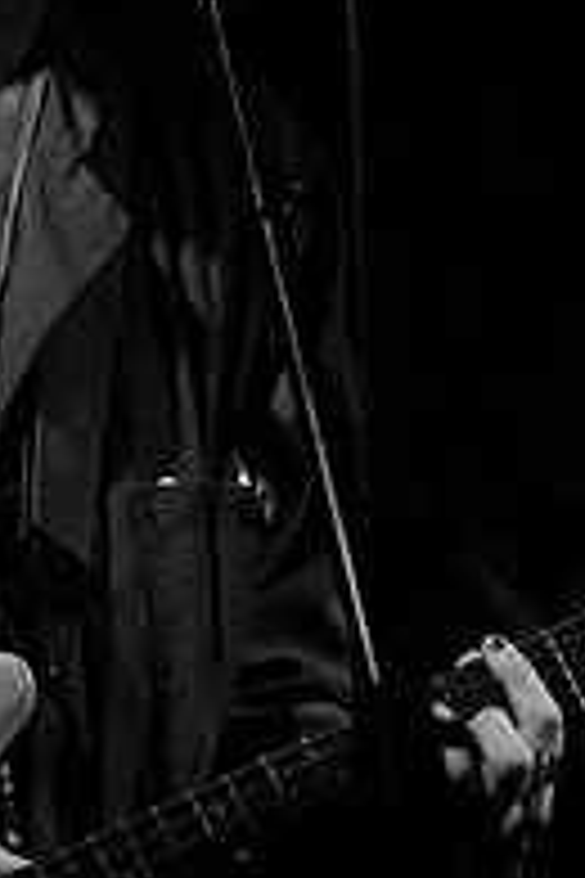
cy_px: 306
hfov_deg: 7.6
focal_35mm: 180
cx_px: 2
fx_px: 4387
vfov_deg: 11.4
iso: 1600
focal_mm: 52
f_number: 3.2
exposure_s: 1/80
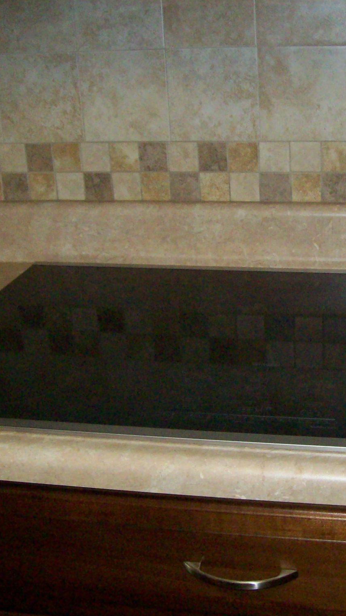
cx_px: 285
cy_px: 312
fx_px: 865
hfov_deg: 22.3
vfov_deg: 39.2
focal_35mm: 53
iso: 400
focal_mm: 6
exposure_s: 1/128
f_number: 2.7
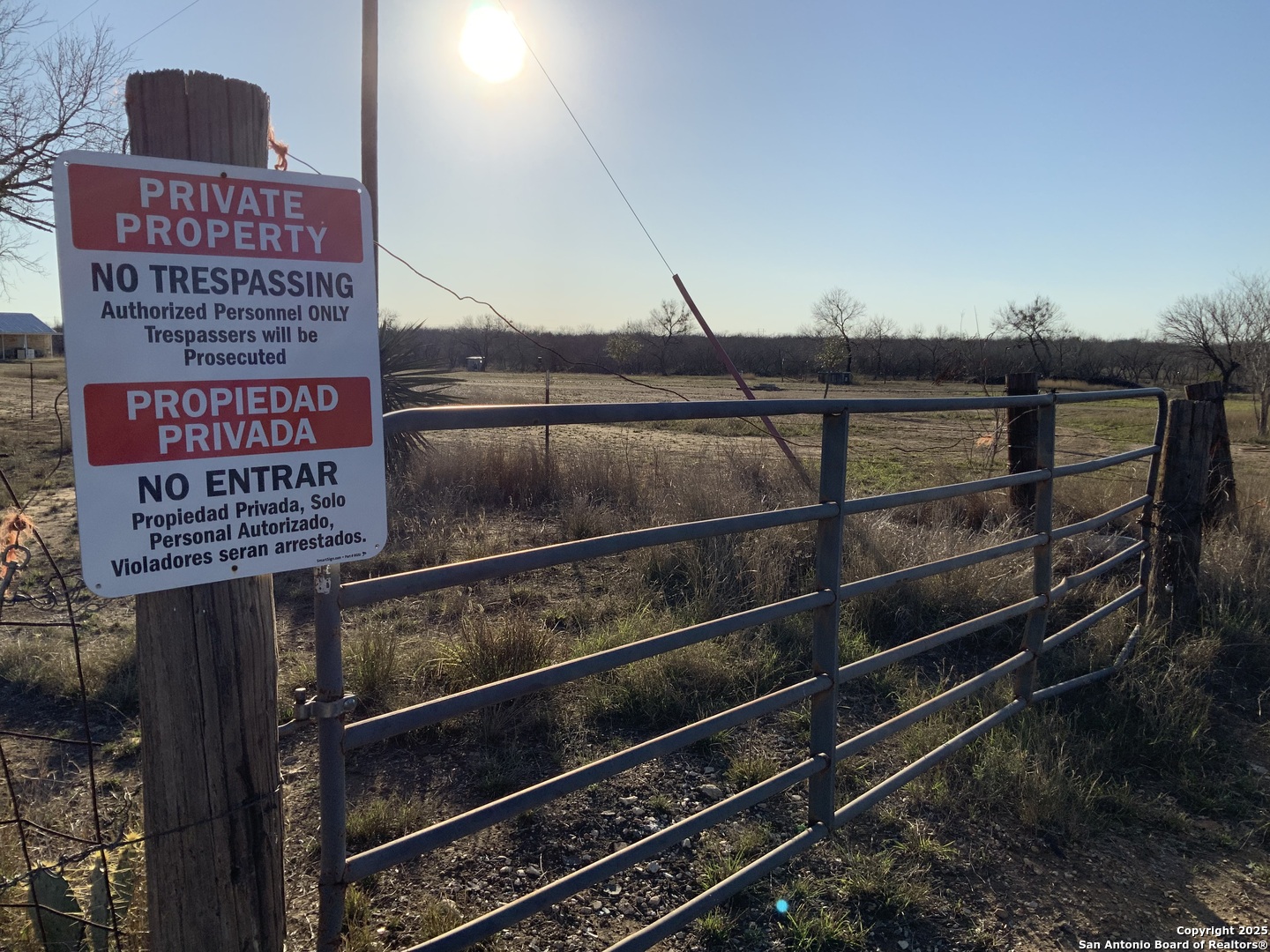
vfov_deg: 48.2
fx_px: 1064
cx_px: 635
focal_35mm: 29
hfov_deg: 61.7
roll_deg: -0.2
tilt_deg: -7.8
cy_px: 476
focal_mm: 3
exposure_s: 1/3125
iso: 16
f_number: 1.8
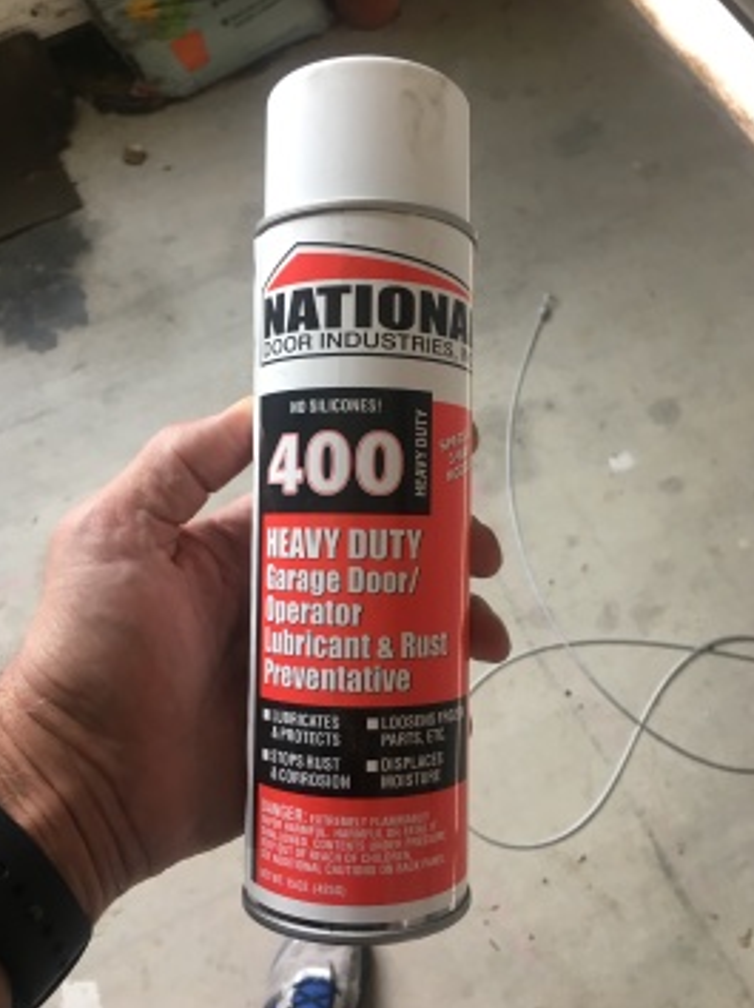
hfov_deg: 46.7
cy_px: 515
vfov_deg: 60.0
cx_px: 378
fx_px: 872
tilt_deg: -67.8
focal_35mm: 30
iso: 50
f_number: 2.2
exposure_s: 1/30
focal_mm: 4.15
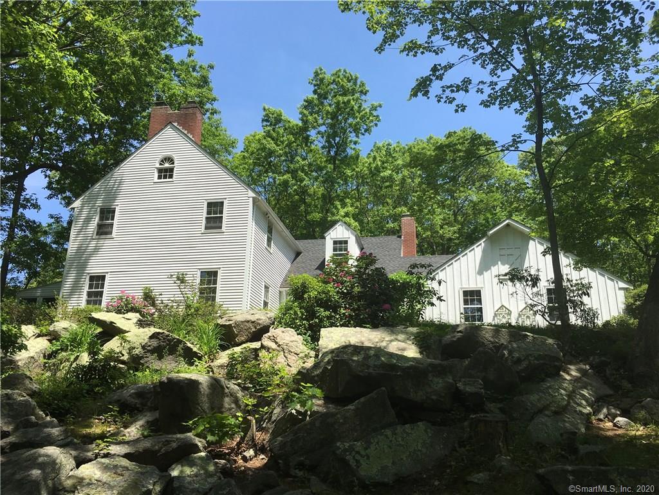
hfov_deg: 61.7
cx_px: 330
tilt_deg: +18.0
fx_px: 552
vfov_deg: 48.2
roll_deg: -0.8
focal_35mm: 29
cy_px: 248
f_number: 2.2
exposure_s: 1/1166
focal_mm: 4.15
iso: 25
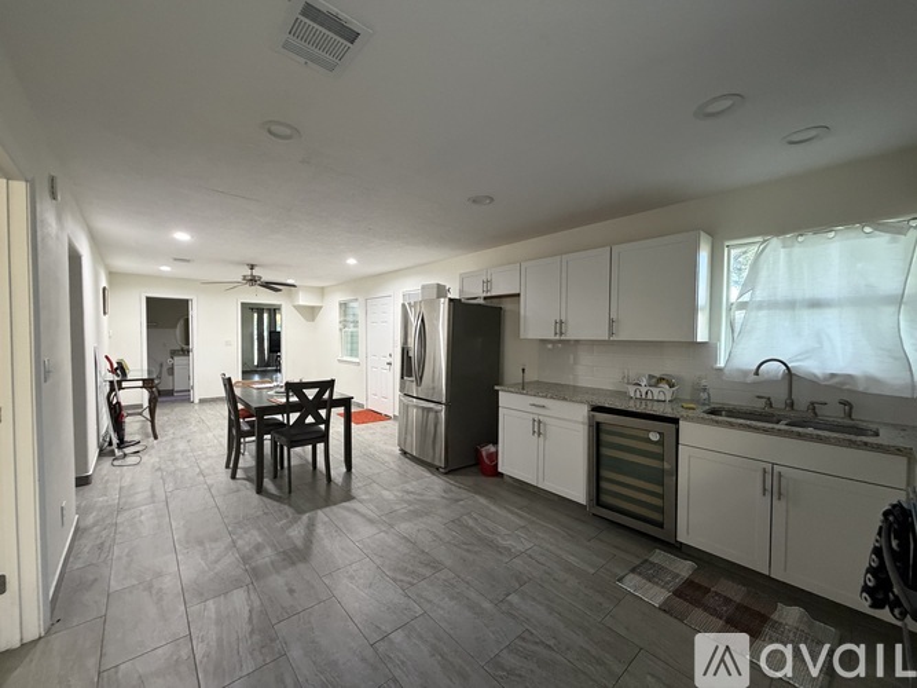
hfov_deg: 102.1
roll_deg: -0.1
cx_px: 458
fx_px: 371
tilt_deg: -2.3
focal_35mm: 14
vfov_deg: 85.7
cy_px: 344
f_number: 2.2
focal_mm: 2.22
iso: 400
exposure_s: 1/60
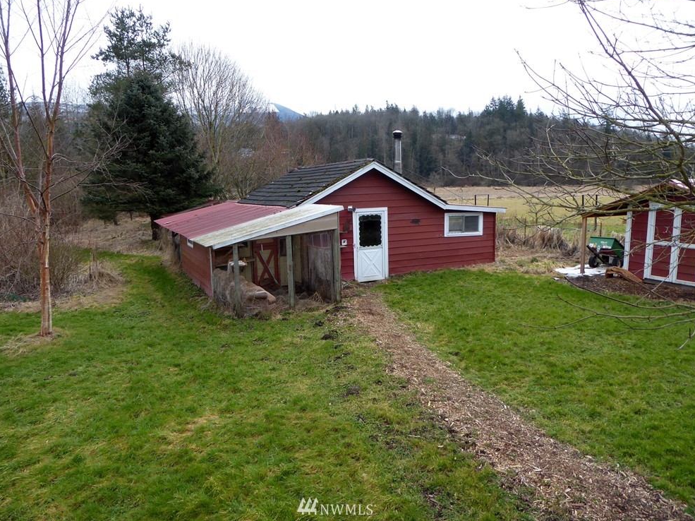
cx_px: 337
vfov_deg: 53.0
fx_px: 522
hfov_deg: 67.3
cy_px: 262
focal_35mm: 26
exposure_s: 1/250
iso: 80
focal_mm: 4.3
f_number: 3.3
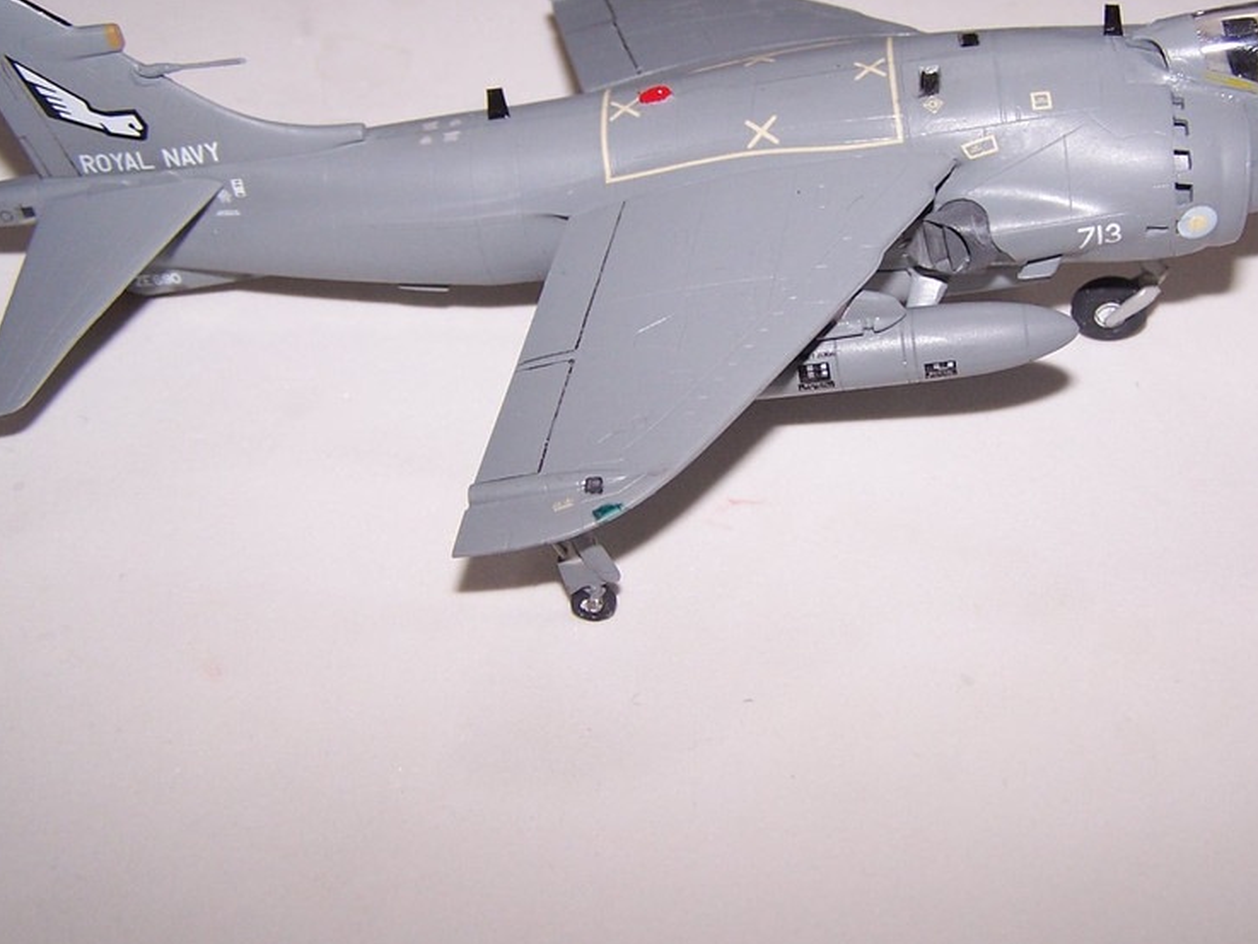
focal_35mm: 55
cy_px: 406
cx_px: 793
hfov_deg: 34.7
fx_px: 1999
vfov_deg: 26.5
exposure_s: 1/60
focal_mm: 6.3
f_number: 2.8
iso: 80
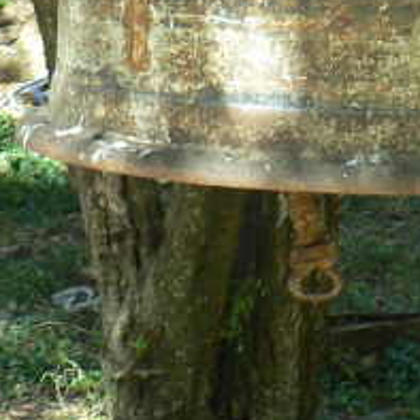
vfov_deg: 18.3
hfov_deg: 18.5
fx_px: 1290
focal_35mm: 94
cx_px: 241
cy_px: 83
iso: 64
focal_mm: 6
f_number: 2.8
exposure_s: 1/50
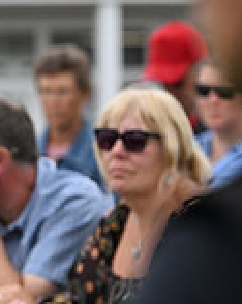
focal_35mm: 742
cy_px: 272
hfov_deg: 2.1
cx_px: -323
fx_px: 6664
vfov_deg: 2.6
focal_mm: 200
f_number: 5.6
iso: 640
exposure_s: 1/800
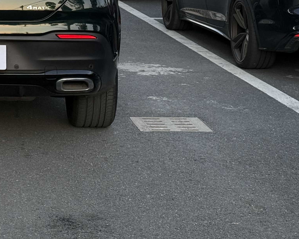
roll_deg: +1.8
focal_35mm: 123
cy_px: -54
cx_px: -30
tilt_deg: -3.8
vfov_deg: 12.2
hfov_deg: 15.2
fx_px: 1089
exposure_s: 1/176
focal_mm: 6.76
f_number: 1.78
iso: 64
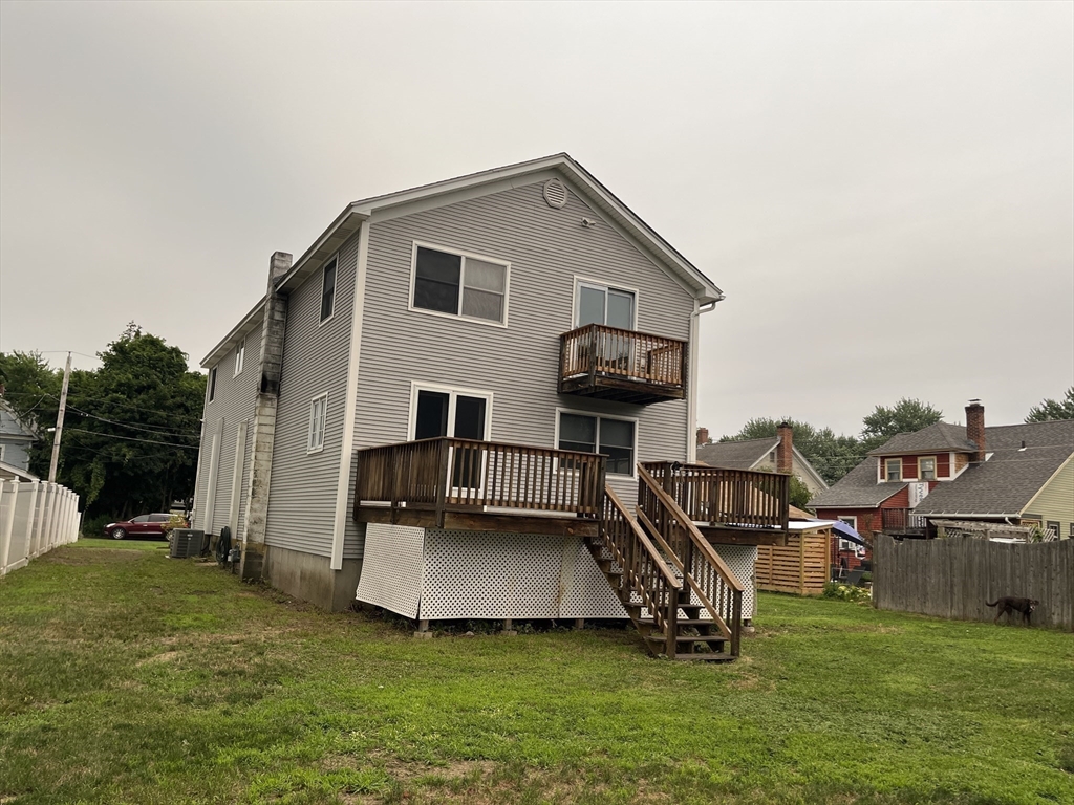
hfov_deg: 67.3
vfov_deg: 53.1
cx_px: 537
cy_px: 402
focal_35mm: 26
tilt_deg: +8.1
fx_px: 807
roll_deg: -2.5
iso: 50
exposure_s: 1/4310
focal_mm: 5.1
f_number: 1.6
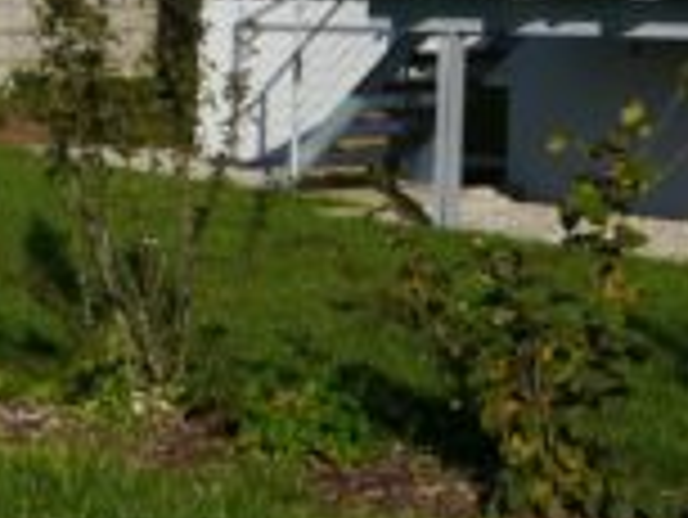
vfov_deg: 10.3
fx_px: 2705
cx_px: 1007
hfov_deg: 13.7
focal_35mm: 136
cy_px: -414
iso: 160
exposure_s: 1/400
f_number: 9
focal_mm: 16
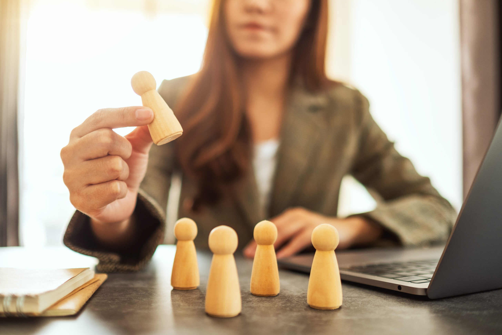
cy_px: 168
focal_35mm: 35
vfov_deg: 37.9
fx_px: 488
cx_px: 251
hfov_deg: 54.4
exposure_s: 1/250
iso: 200
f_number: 1.4
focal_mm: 23
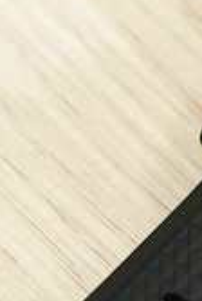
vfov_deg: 9.9
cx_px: 420
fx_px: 1735
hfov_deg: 6.4
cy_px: 73
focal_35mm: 207
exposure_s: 1/60
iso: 400
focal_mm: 30
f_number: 4
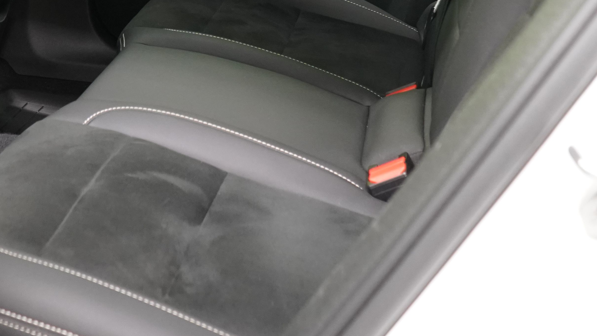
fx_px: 1156
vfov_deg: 15.8
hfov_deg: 28.6
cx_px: 163
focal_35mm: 73
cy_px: -81
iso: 3200
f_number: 5
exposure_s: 1/20
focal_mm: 28
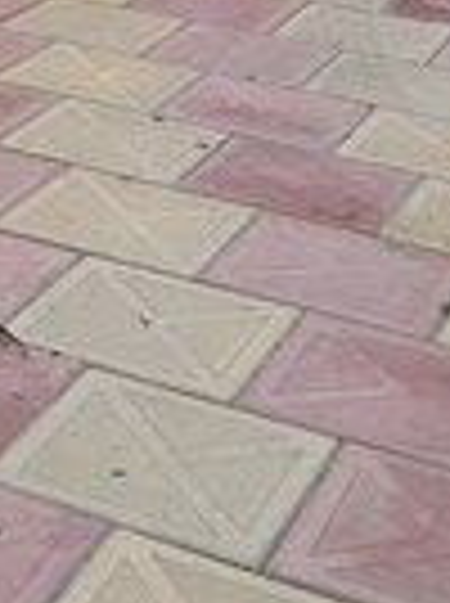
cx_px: -81
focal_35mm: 100
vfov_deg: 18.5
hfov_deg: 14.3
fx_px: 1739
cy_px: -140
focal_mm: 3.7
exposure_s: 1/567
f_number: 1.9
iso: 40
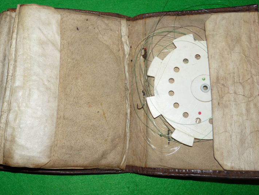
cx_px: 99
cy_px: 79
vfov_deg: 34.2
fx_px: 314
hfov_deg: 44.5
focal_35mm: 42
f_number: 2.8
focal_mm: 5.2
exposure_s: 1/30
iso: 100
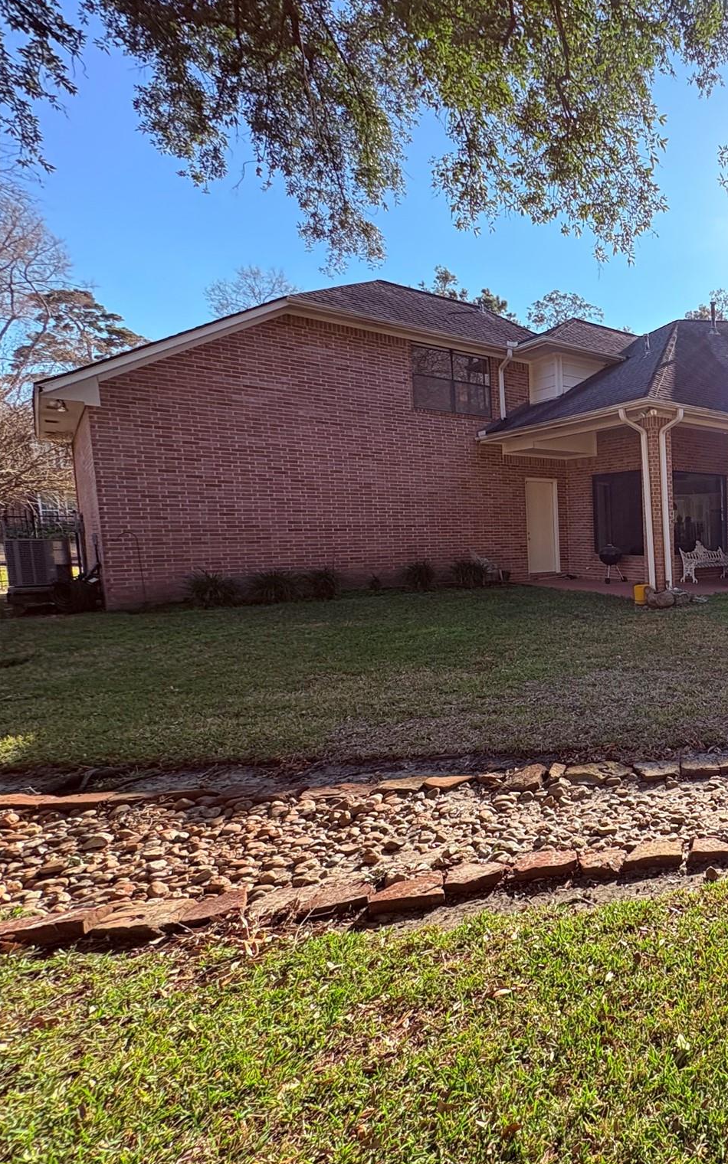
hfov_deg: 46.0
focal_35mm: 20
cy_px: 582
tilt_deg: -6.8
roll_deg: +0.6
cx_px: 782
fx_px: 635
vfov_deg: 85.1
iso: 64
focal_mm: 2.22
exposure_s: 1/354
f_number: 2.2
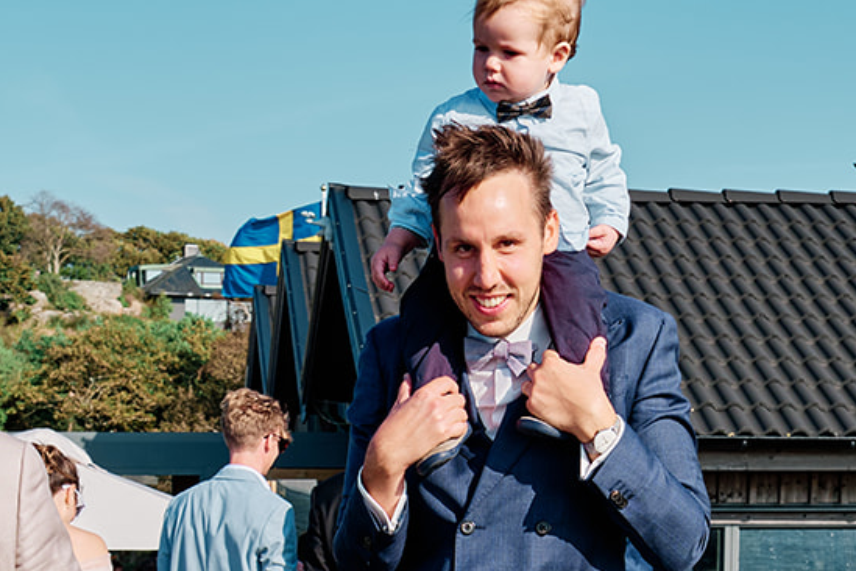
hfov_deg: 20.0
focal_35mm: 102
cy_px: 670
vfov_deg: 13.1
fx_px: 2425
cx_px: 332
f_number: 5.6
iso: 125
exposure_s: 1/550
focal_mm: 23
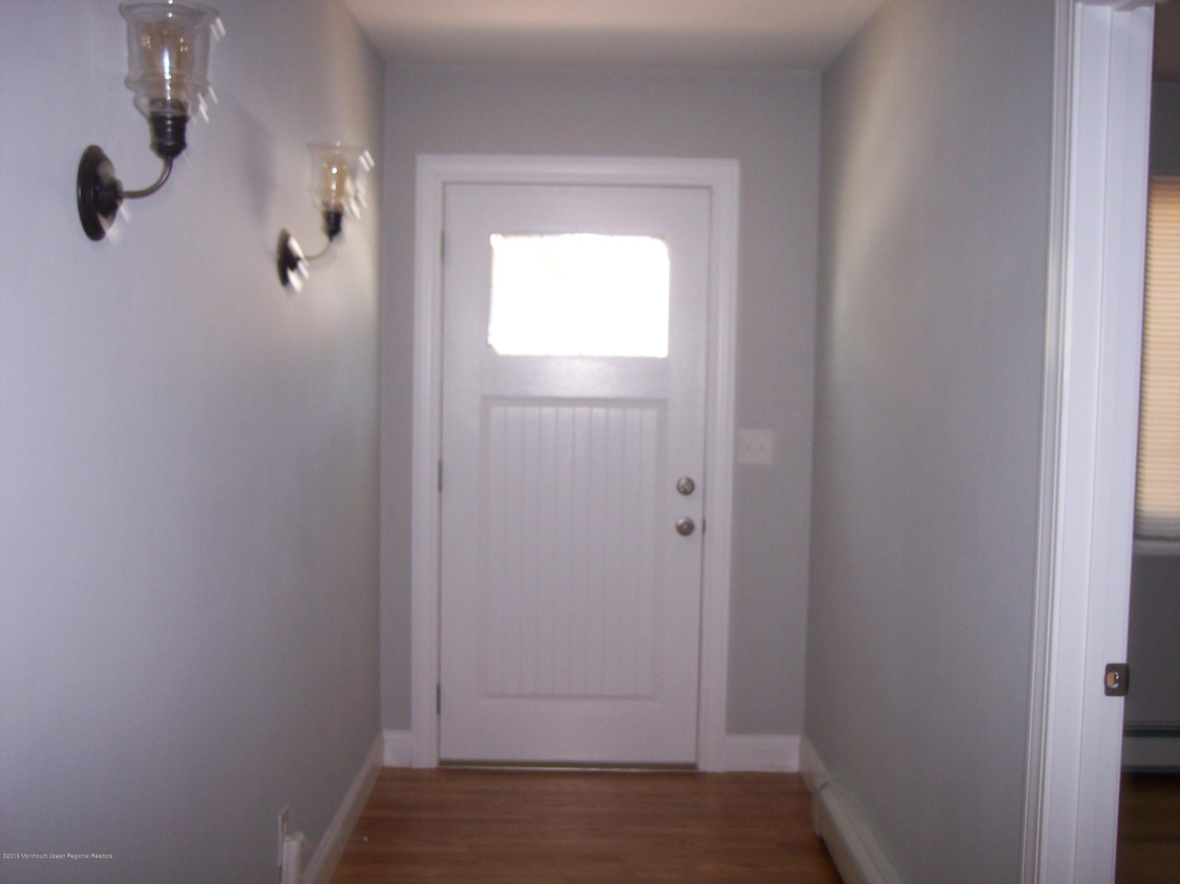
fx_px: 1295
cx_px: 590
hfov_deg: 49.0
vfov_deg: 37.7
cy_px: 442
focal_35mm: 38
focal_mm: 8
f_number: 2.8
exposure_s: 1/30
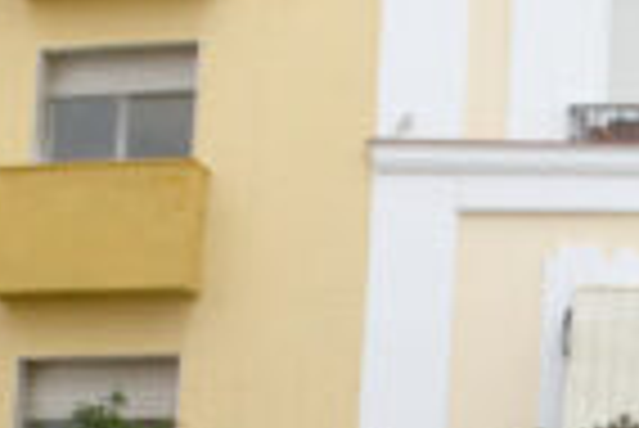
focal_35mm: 189
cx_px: 612
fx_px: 3358
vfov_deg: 7.2
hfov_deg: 10.8
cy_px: 561
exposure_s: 1/2000
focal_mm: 28
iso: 800
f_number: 4.5
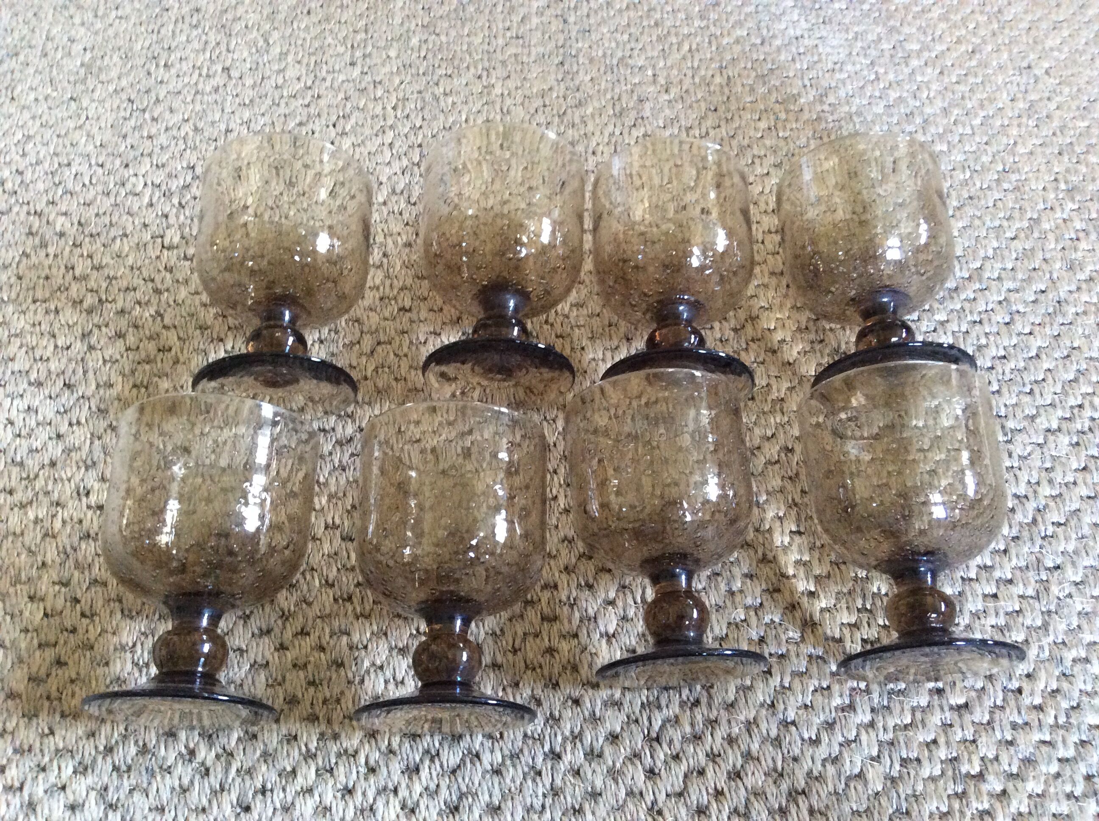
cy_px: 410
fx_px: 1014
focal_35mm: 32
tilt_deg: -61.1
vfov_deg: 44.1
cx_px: 550
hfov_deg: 56.9
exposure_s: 1/17
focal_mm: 3.3
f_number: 2.4
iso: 320
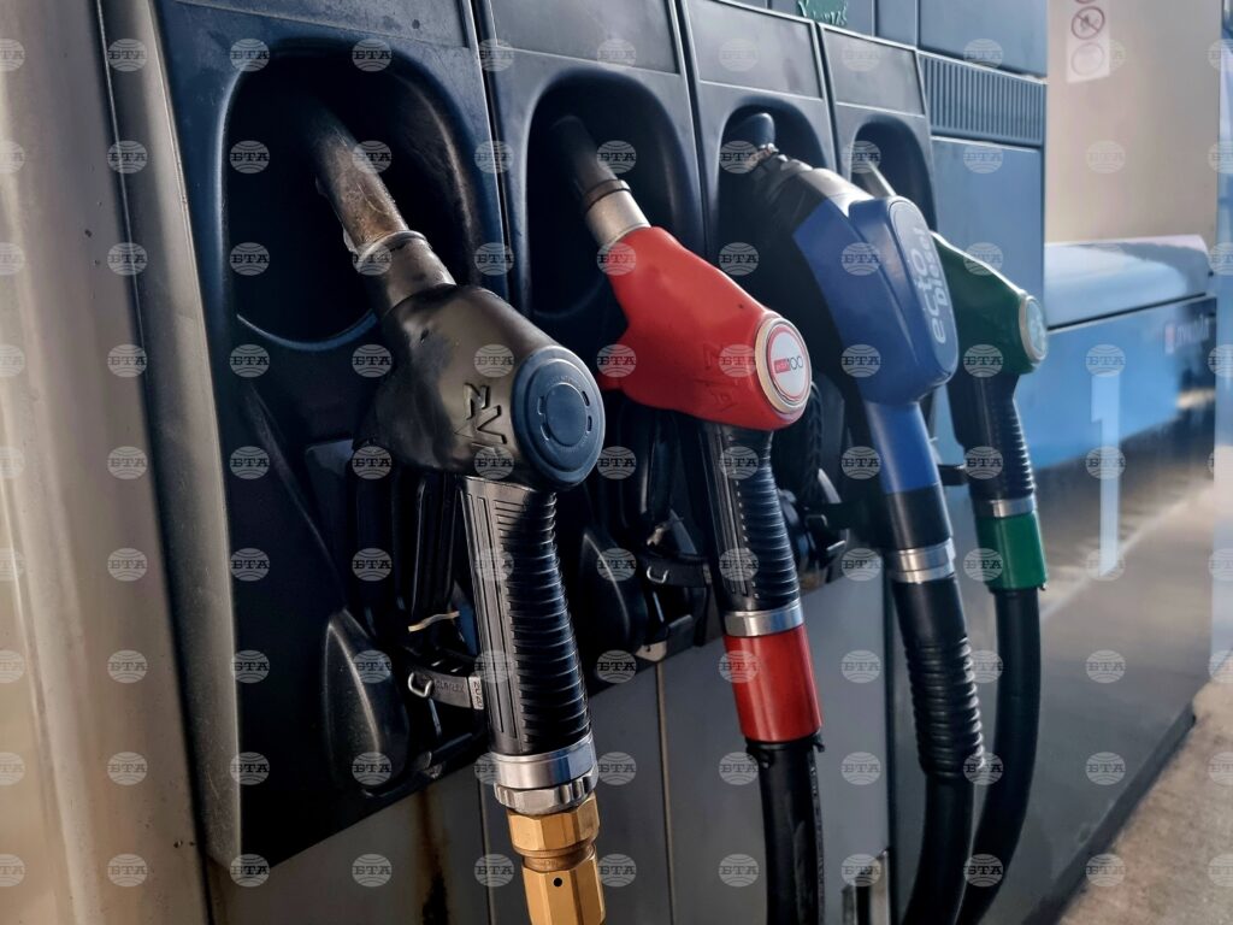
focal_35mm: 24
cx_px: 616
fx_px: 855
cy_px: 462
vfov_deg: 56.8
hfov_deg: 71.6
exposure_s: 1/50
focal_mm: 6.7
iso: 640
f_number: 1.8
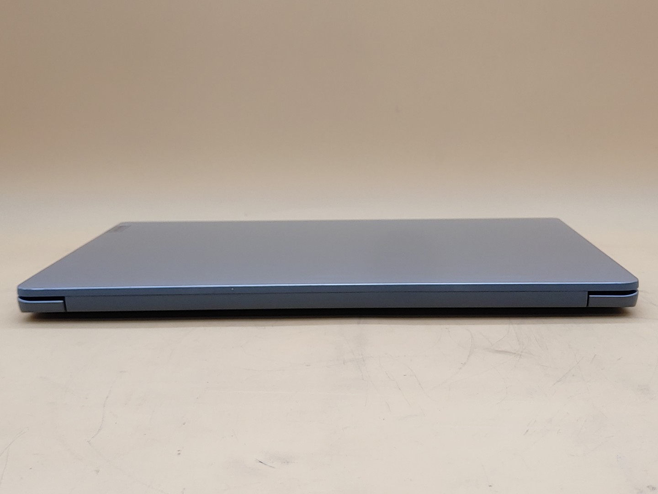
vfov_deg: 32.9
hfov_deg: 42.9
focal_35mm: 44
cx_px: 329
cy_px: 247
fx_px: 836
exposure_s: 1/130
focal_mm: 4.36
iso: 50
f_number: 1.8
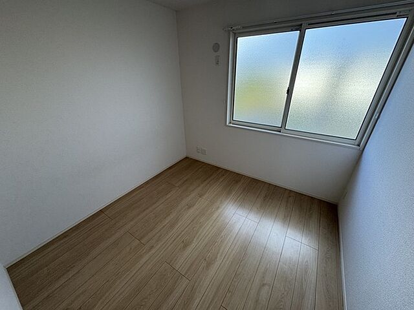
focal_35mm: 14
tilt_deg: -27.0
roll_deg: +0.8
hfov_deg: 102.1
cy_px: 155
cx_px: 207
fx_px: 167
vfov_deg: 85.7
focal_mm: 2.22
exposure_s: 1/99
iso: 125
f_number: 2.2
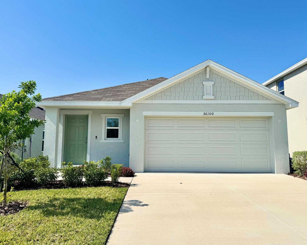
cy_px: 119
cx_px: 155
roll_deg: +0.1
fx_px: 236
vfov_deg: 54.9
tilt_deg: +5.2
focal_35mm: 26
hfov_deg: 66.0
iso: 80
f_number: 1.78
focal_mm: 6.76
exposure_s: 1/9009
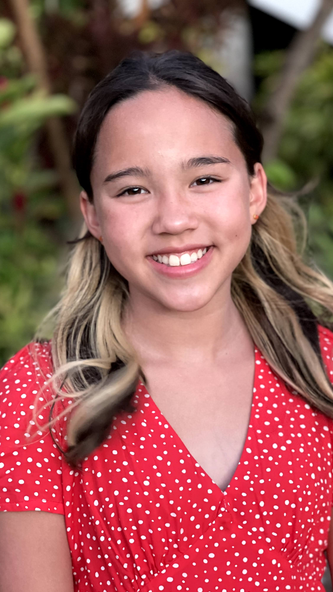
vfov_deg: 30.2
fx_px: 1099
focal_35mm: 70
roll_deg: +3.1
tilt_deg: -5.7
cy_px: 297
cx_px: 169
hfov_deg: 17.2
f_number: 2.2
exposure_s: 1/21
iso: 500
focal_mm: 7.5
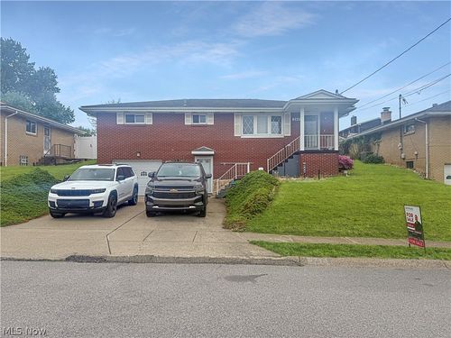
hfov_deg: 71.6
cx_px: 226
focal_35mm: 24
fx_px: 313
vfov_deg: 56.8
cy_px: 169
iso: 80
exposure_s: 1/3953
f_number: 1.78
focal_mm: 6.76
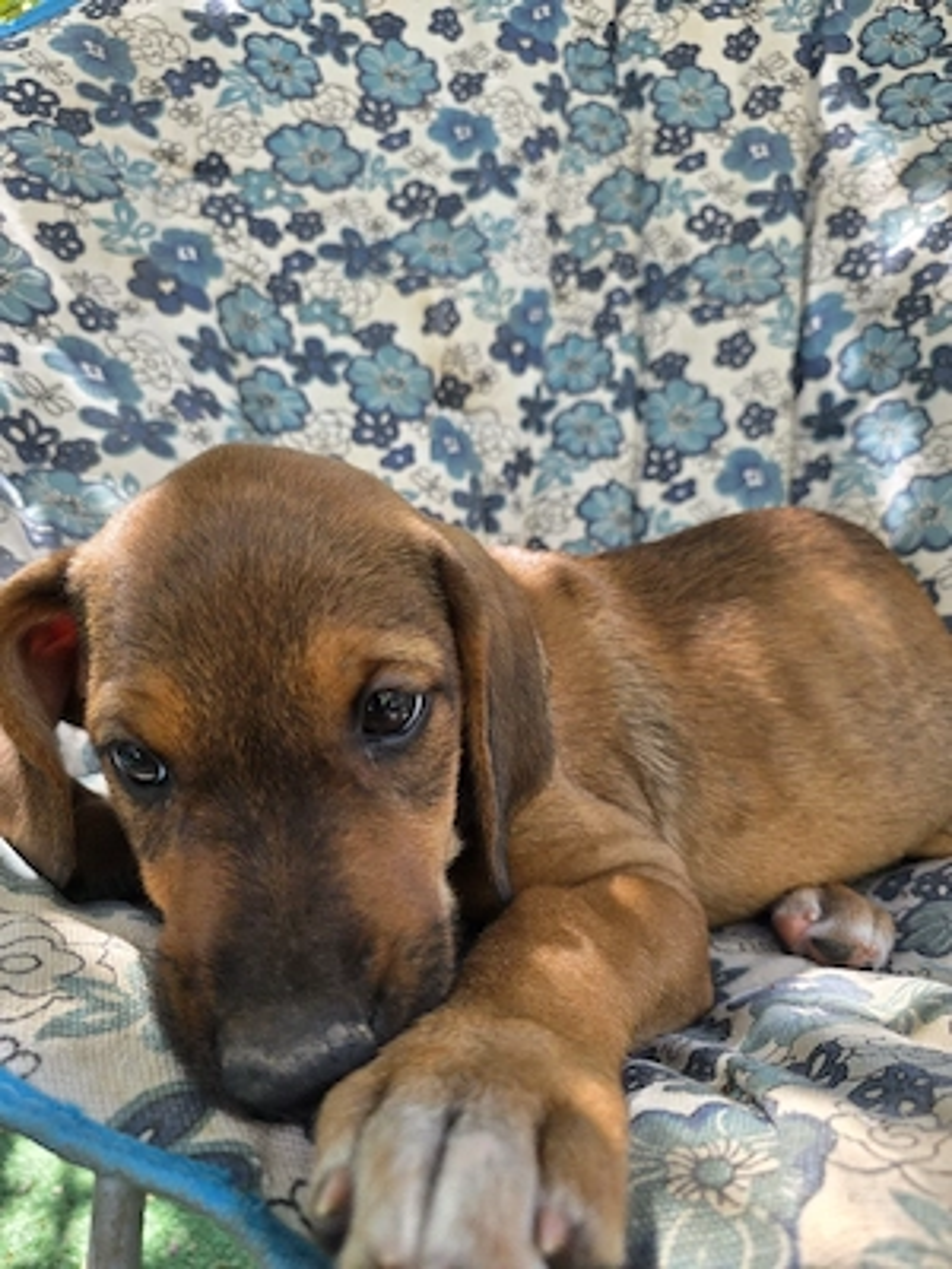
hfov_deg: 58.9
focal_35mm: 23
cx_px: 476
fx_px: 843
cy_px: 634
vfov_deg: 73.9
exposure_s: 1/182
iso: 32
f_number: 1.7
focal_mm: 6.3
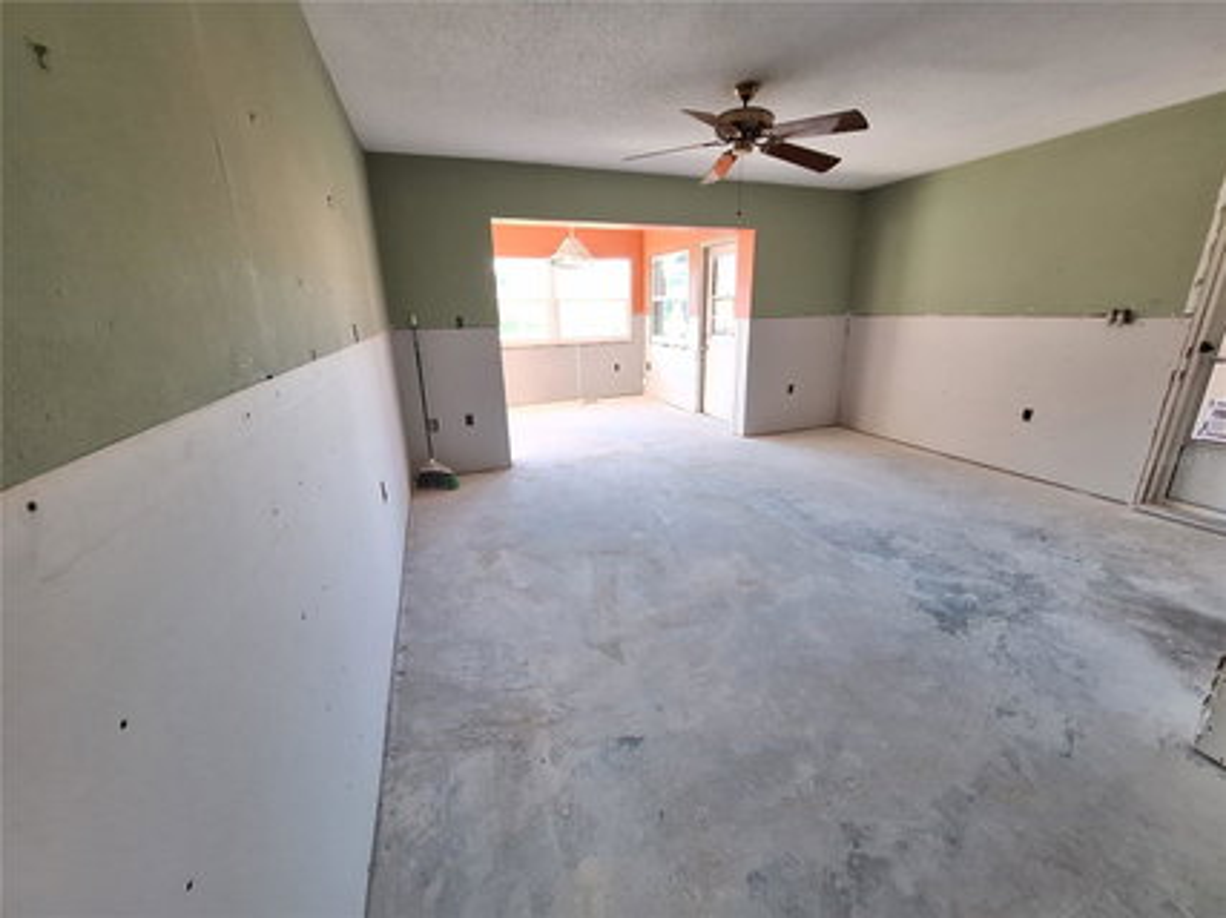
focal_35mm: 13
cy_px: 459
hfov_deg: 106.2
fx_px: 460
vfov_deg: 89.9
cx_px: 613
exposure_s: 1/40
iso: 160
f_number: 2.2
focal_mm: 1.74
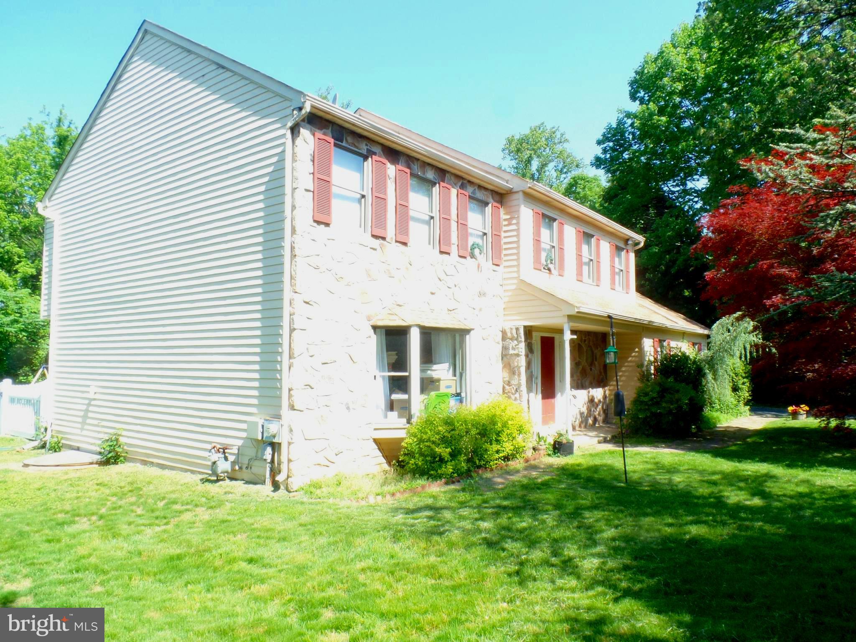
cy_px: 321
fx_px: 569
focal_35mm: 23
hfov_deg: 73.9
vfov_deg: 58.9
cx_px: 428
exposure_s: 1/30
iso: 80
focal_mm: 4.1
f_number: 8
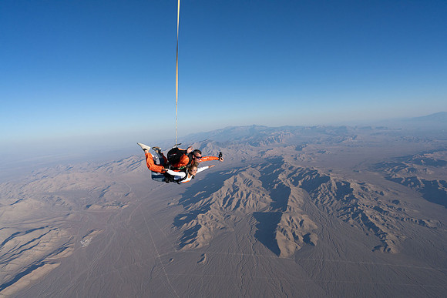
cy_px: 149
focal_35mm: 24
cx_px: 224
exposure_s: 1/2000
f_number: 9
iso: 800
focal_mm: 24
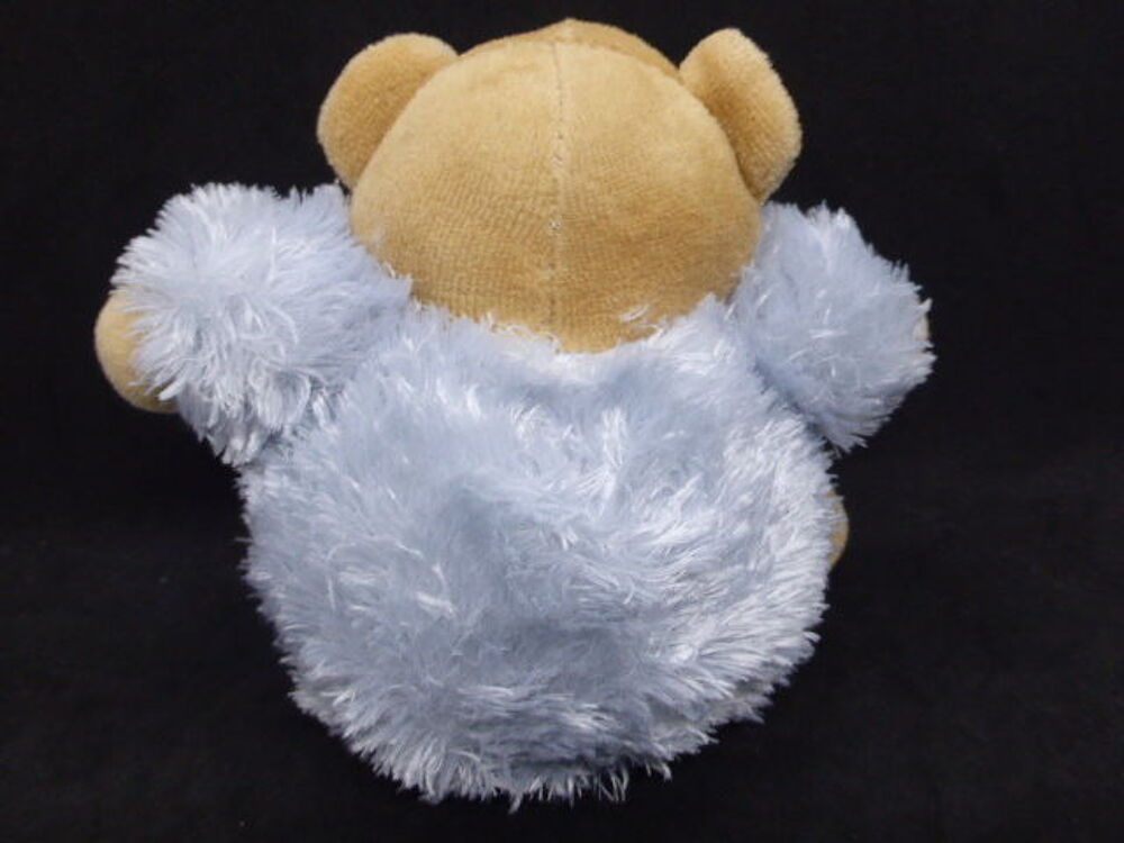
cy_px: 422
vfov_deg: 45.4
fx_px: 1007
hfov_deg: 58.4
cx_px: 562
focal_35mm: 31
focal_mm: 5.4
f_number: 3.6
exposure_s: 1/60
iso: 320
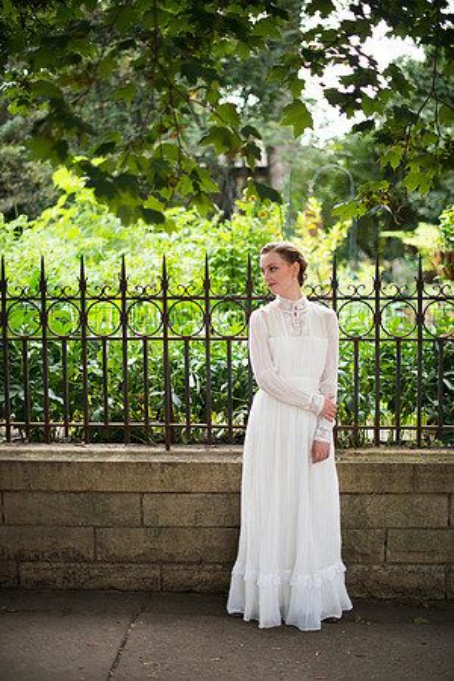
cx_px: 227
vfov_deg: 39.6
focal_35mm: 50
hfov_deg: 27.0
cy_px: 340
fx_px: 946
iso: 200
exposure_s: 1/400
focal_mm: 50
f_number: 1.4
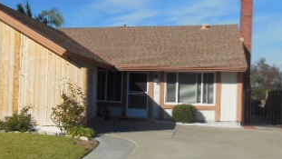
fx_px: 419
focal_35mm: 56
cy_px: 96
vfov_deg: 21.4
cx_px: 41
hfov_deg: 35.5
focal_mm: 4.5
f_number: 6.4
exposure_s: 1/640
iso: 125
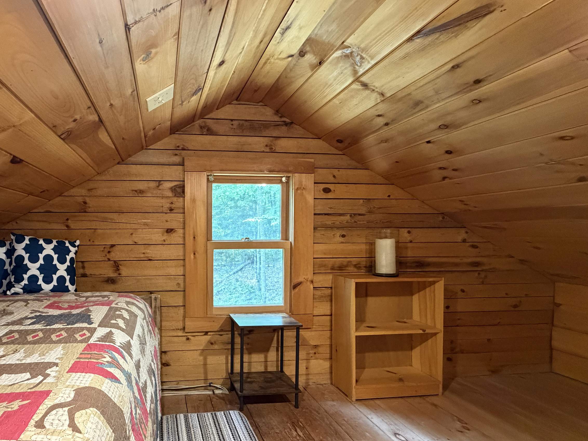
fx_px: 323
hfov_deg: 81.8
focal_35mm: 19
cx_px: 195
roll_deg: +0.5
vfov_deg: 68.5
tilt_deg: -0.2
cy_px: 241
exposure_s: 1/60
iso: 640
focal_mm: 2.22
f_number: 2.2
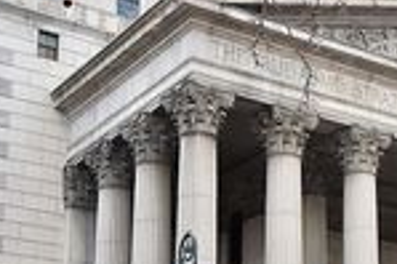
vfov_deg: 13.2
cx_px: 448
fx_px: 1124
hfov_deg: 19.1
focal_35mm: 102
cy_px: 275
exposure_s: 1/640
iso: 800
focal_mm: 38
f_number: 5.6
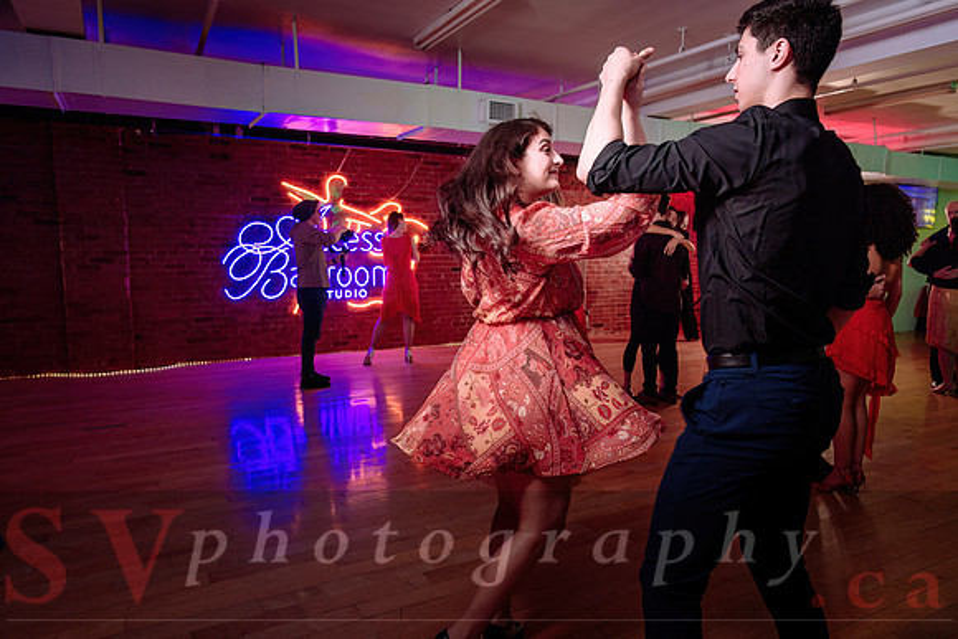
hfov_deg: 73.7
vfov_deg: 53.2
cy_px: 320
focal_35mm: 24
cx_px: 479
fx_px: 639
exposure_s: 1/100
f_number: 2.8
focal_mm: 24
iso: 640
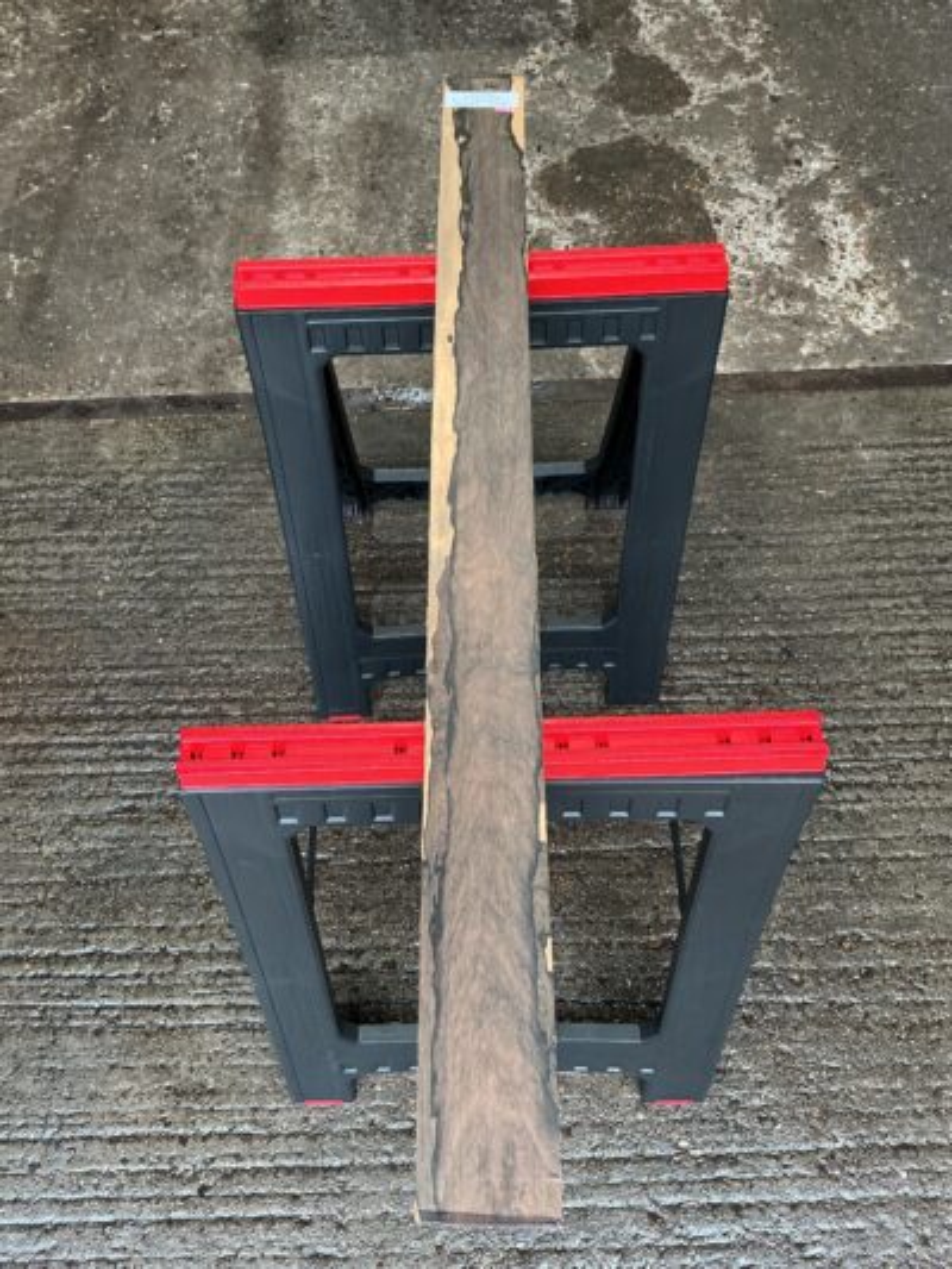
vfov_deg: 61.6
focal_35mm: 29
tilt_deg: -61.2
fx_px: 1063
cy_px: 634
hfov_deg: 48.2
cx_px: 476
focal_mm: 3
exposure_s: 1/60
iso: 80
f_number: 1.8
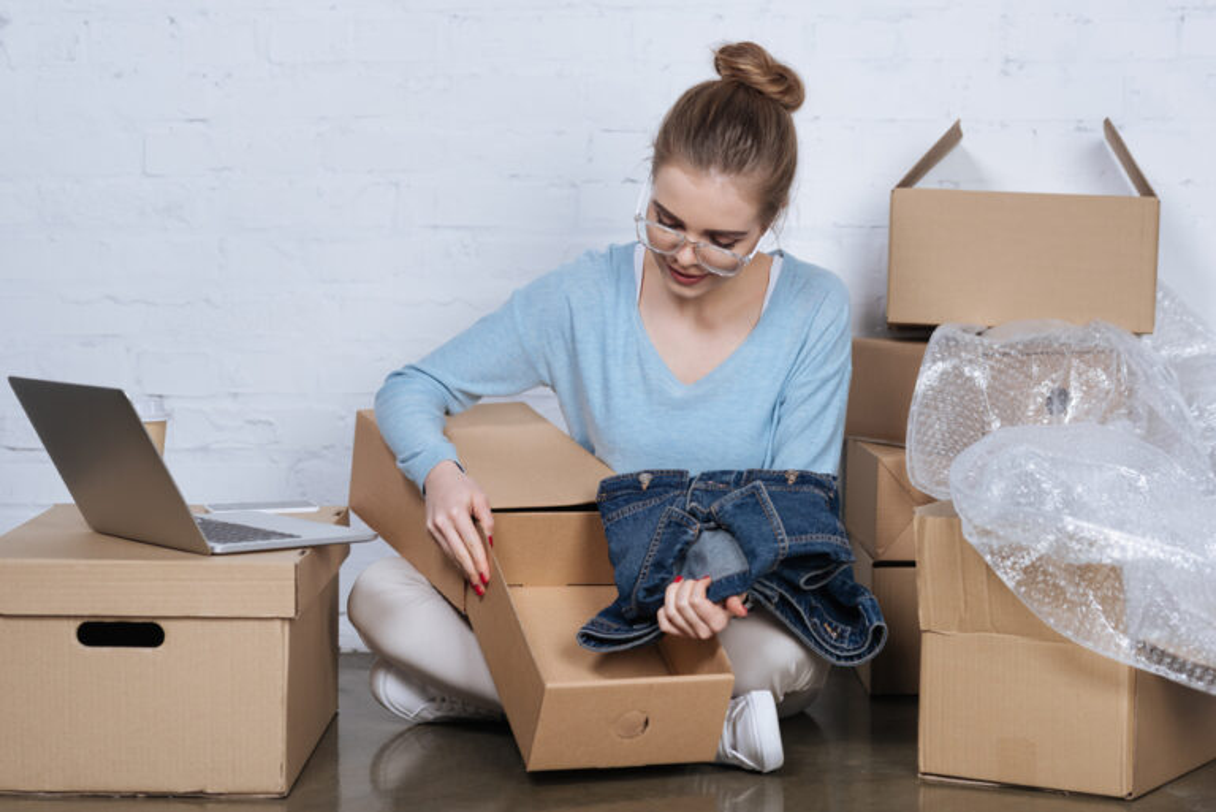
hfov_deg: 22.6
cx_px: 608
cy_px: 406
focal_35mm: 90
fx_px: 3042
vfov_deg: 15.2
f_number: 3.5
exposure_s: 1/200
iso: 160
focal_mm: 90
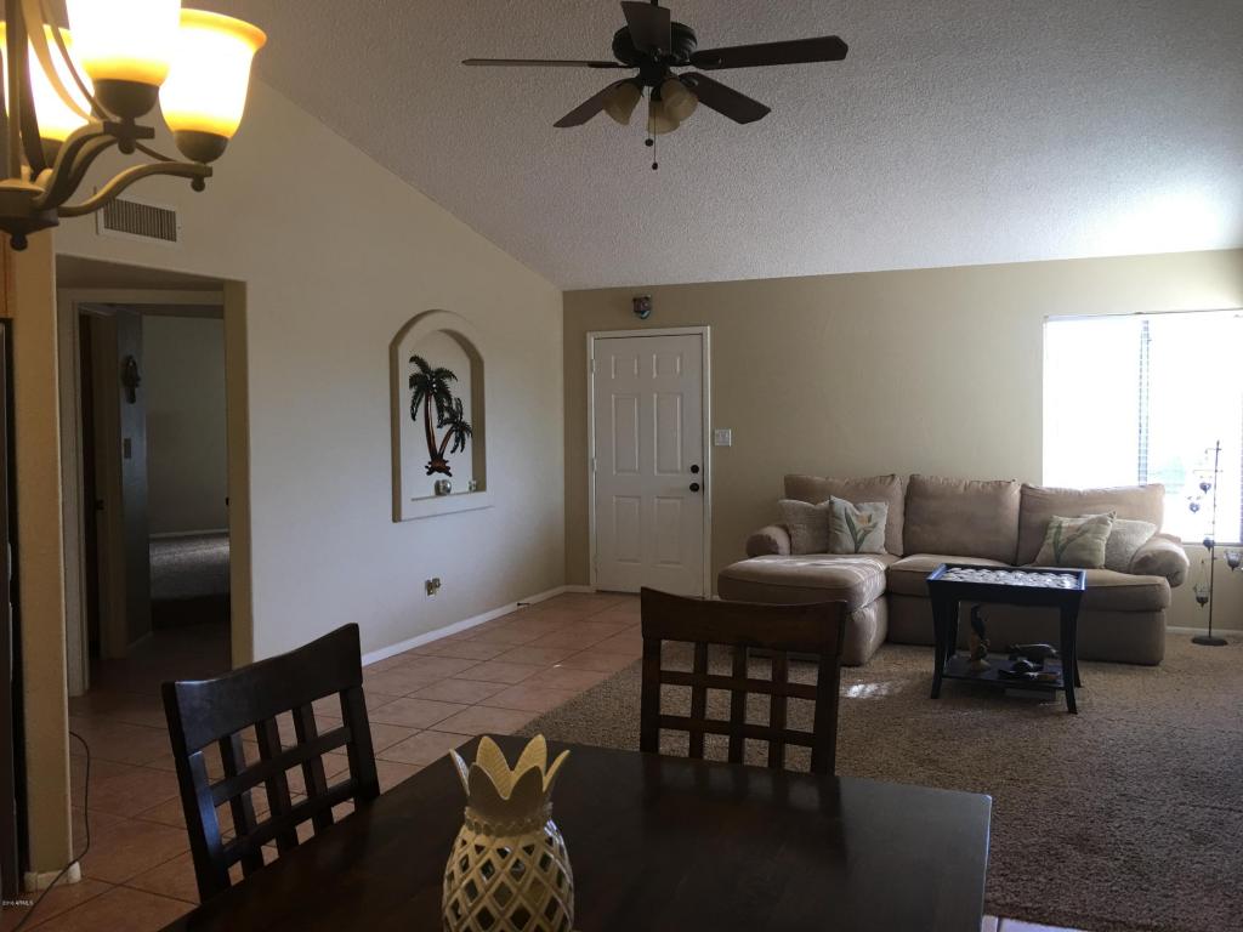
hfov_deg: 61.7
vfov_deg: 48.2
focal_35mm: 29
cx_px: 622
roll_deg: +0.8
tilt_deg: -2.2
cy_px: 466
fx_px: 1041
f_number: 2.2
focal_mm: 4.15
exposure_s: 1/30
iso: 32
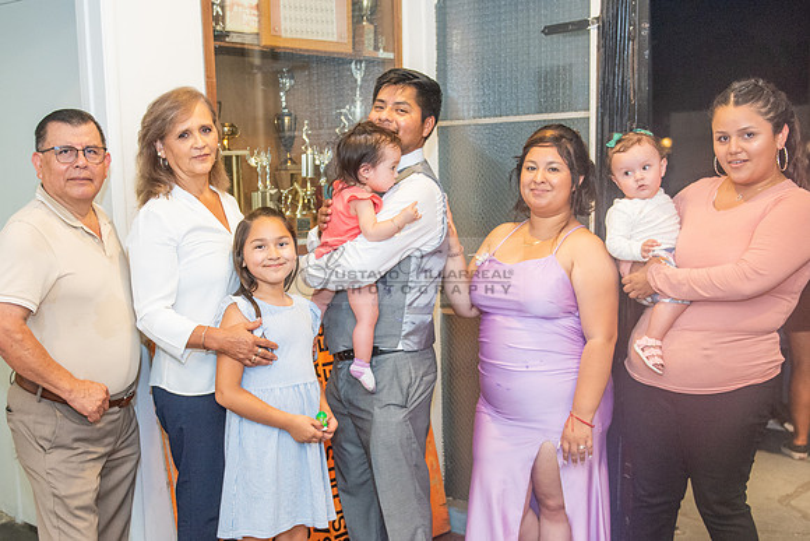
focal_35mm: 49
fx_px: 1108
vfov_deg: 27.3
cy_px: 339
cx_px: 341
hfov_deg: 40.1
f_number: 2.8
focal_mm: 31
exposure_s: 1/125
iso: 1000
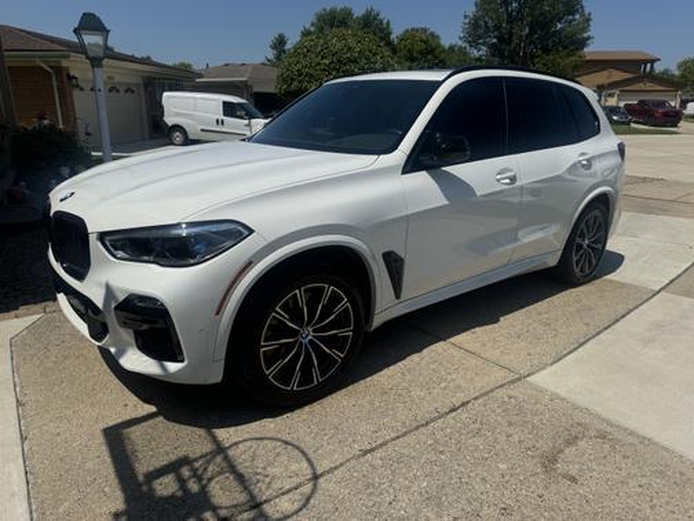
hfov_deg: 71.6
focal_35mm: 24
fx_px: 481
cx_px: 347
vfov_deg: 56.8
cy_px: 260
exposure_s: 1/10417
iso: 80
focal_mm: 6.76
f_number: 1.78
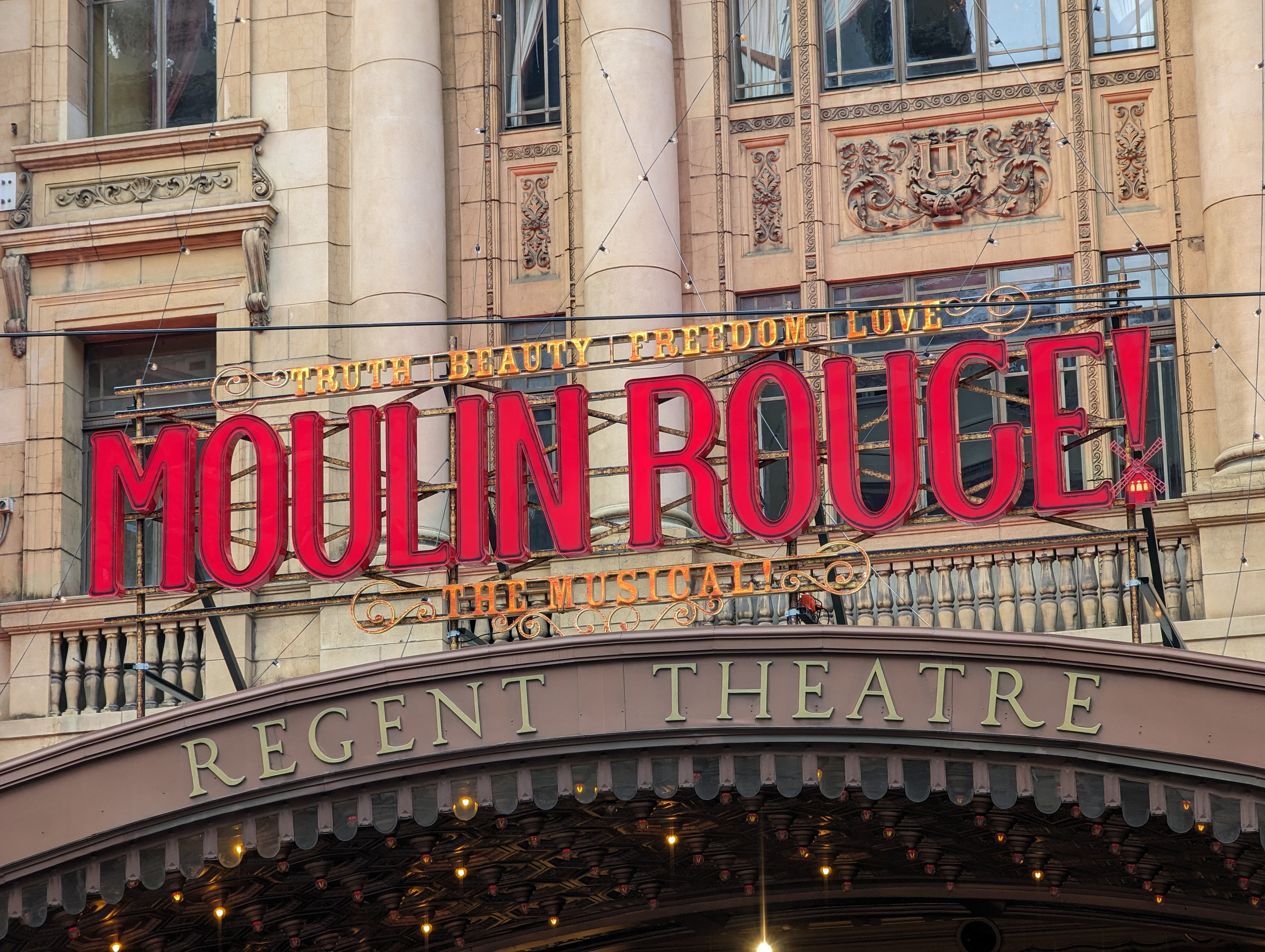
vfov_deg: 14.0
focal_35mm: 106
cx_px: 632
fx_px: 3879
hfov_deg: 18.5
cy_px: 476
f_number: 3.5
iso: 50
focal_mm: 19
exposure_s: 1/102
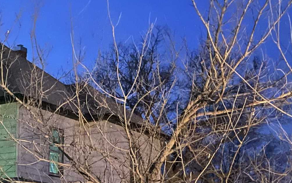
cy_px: 170
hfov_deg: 24.0
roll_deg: -0.4
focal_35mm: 84
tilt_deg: +9.6
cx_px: 33
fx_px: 668
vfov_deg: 15.3
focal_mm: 4.2
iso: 1250
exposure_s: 1/4
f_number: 1.6
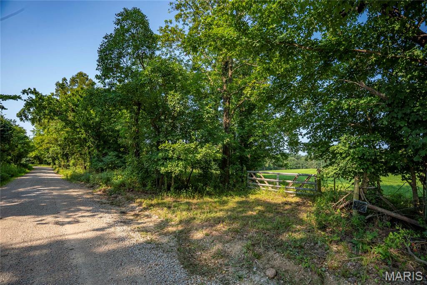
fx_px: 190
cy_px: 142
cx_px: 214
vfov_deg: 73.8
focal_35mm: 16
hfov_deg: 96.7
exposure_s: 1/80
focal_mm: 16
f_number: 11
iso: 200
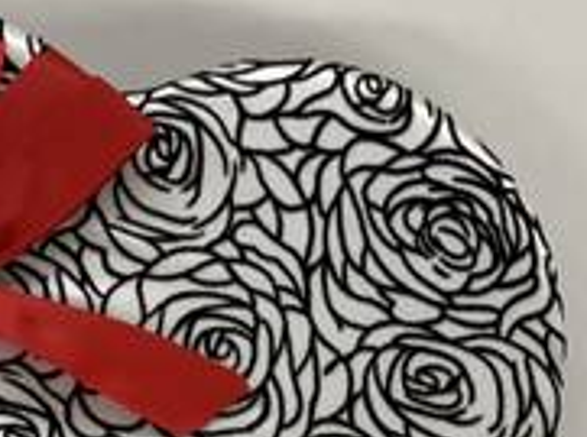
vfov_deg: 8.7
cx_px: -37
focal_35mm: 169
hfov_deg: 11.6
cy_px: 518
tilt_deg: -75.5
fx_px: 2860
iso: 100
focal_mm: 6
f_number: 2.4
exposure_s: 1/60
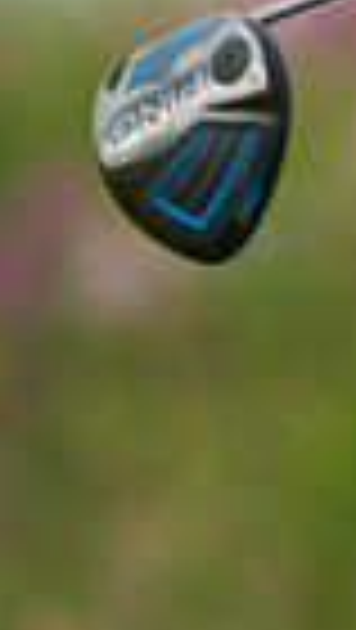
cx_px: 1226
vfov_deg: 1.7
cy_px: 245
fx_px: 21781
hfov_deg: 0.9
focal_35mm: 1301
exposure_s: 1/4000
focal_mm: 300
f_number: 4
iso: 640
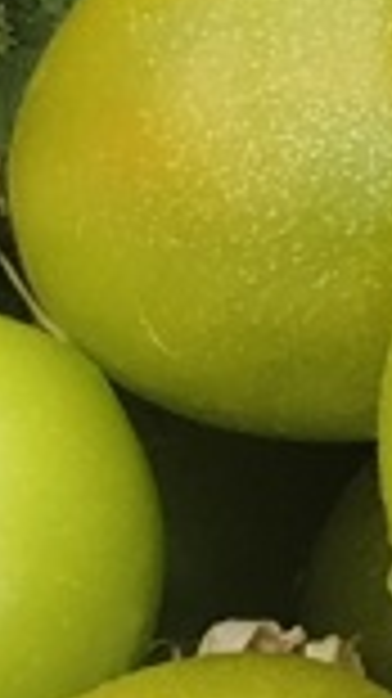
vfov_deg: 6.0
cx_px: 1505
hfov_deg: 3.3
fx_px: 6515
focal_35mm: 352
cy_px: -480
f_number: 4
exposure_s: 1/100
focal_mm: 5.56
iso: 86
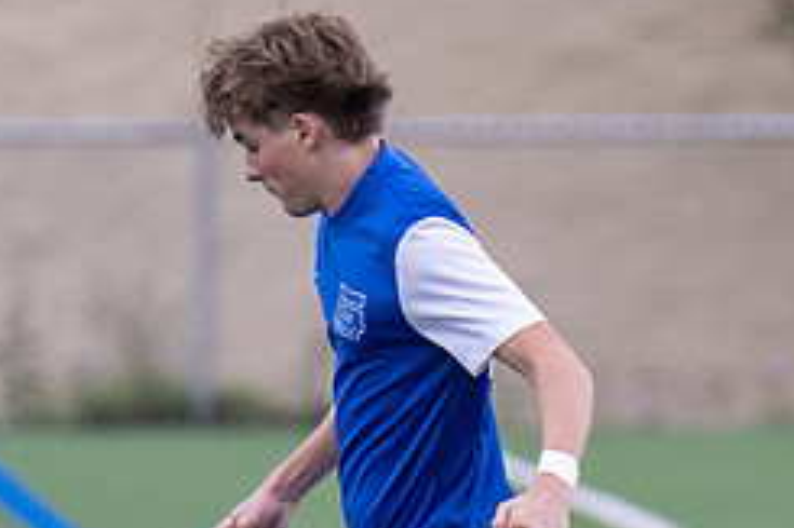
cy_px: 418
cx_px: 426
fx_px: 30481
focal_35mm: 1383
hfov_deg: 1.5
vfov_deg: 1.0
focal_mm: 400
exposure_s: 1/1000
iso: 1400
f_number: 5.6
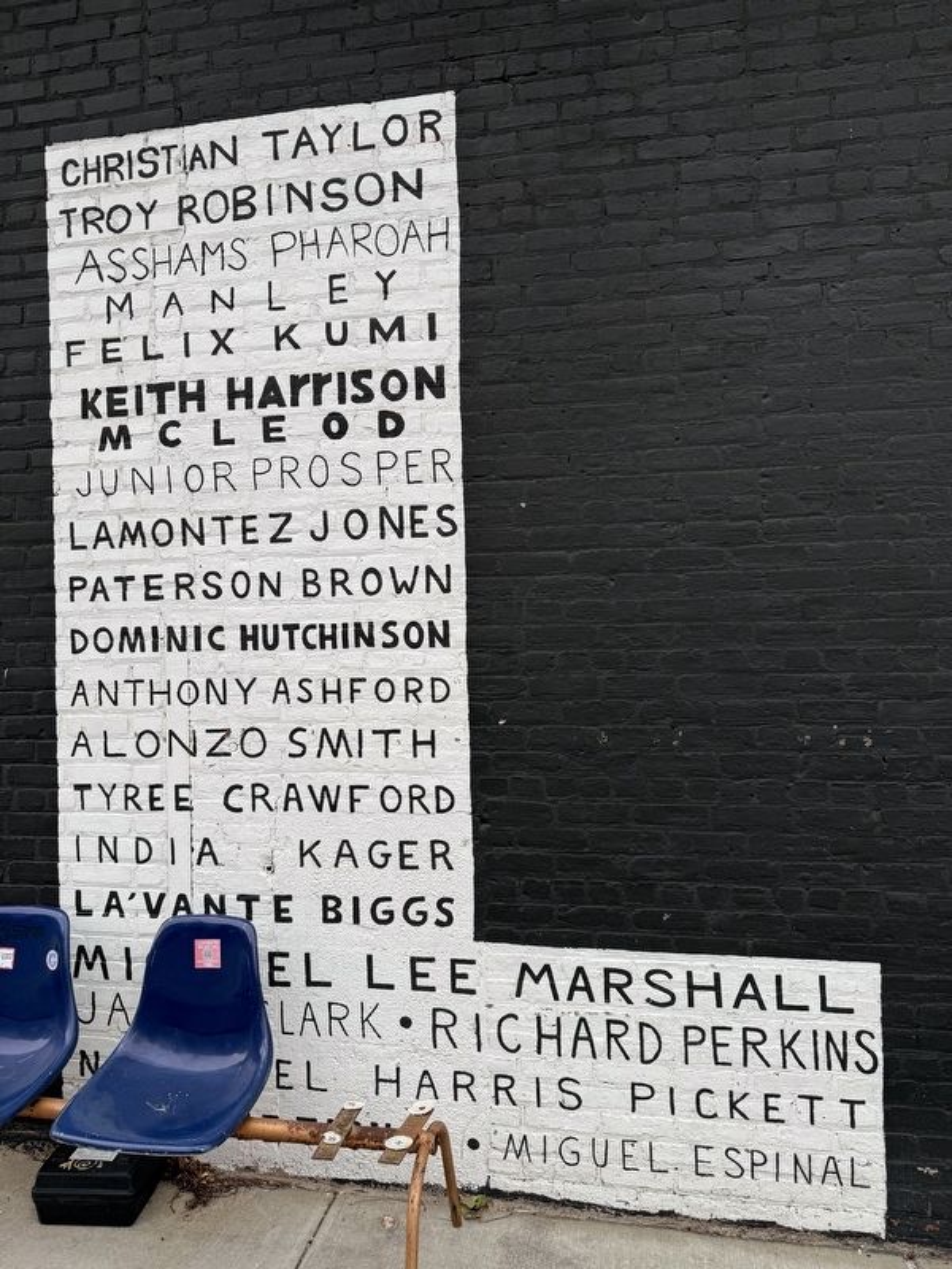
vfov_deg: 71.6
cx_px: 476
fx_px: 880
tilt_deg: +2.0
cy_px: 634
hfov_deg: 56.8
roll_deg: -1.0
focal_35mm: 24
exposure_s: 1/589
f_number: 1.78
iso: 80
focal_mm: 6.76
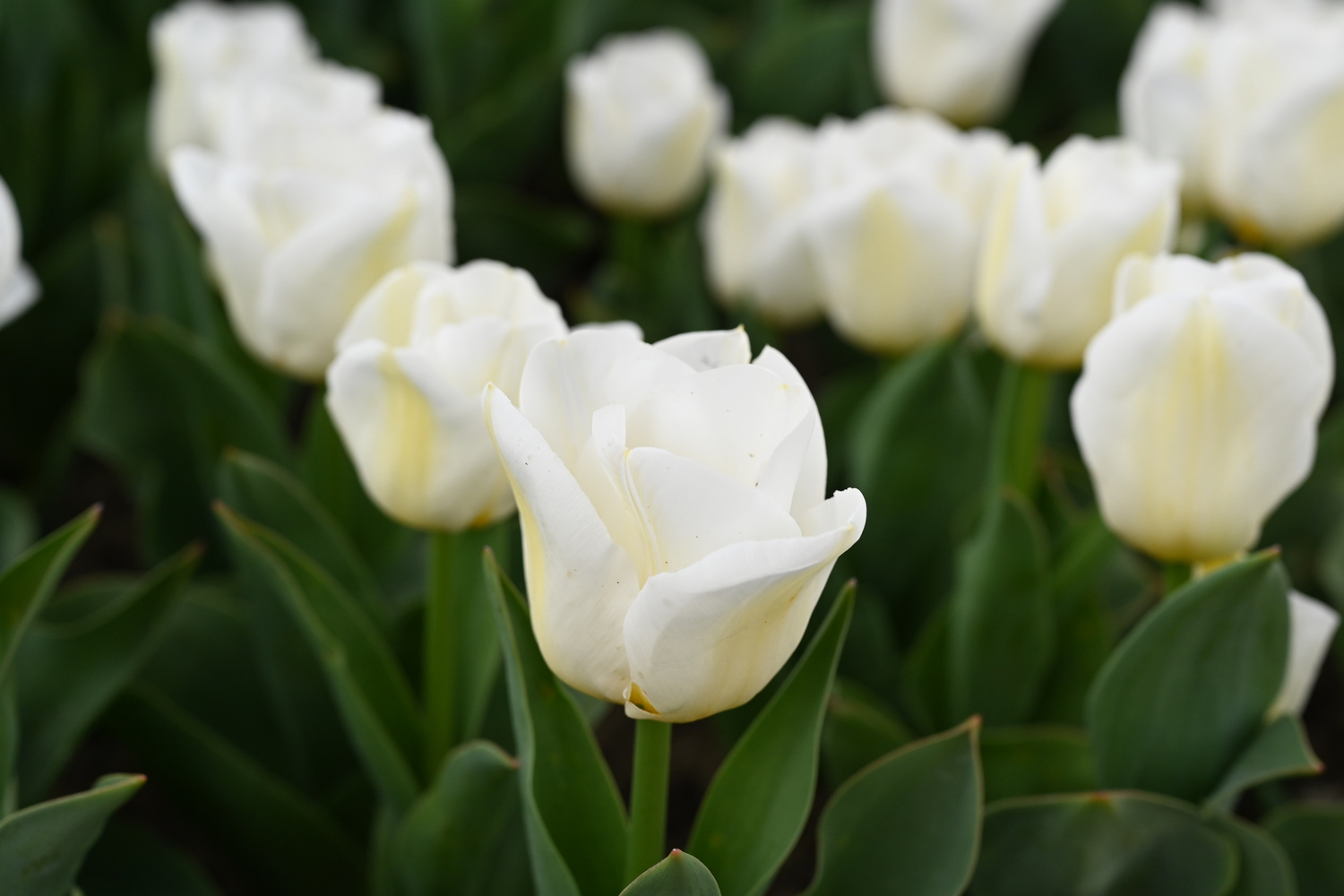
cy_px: 448
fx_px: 1867
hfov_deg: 39.6
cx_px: 672
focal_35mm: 50
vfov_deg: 27.0
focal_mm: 50
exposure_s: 1/800
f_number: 6.3
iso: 640
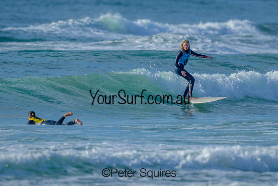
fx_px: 8498
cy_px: 85
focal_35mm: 1100
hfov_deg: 1.9
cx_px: 173
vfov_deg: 1.3
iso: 250
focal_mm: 800
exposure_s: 1/2000
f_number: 6.3
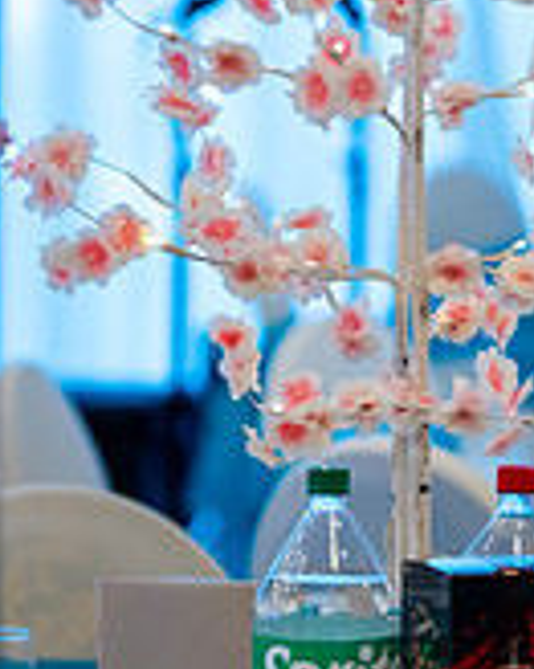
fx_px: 6110
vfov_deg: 6.3
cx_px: 412
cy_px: 200
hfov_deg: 5.0
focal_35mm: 309
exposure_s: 1/400
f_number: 2.8
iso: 1250
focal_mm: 120
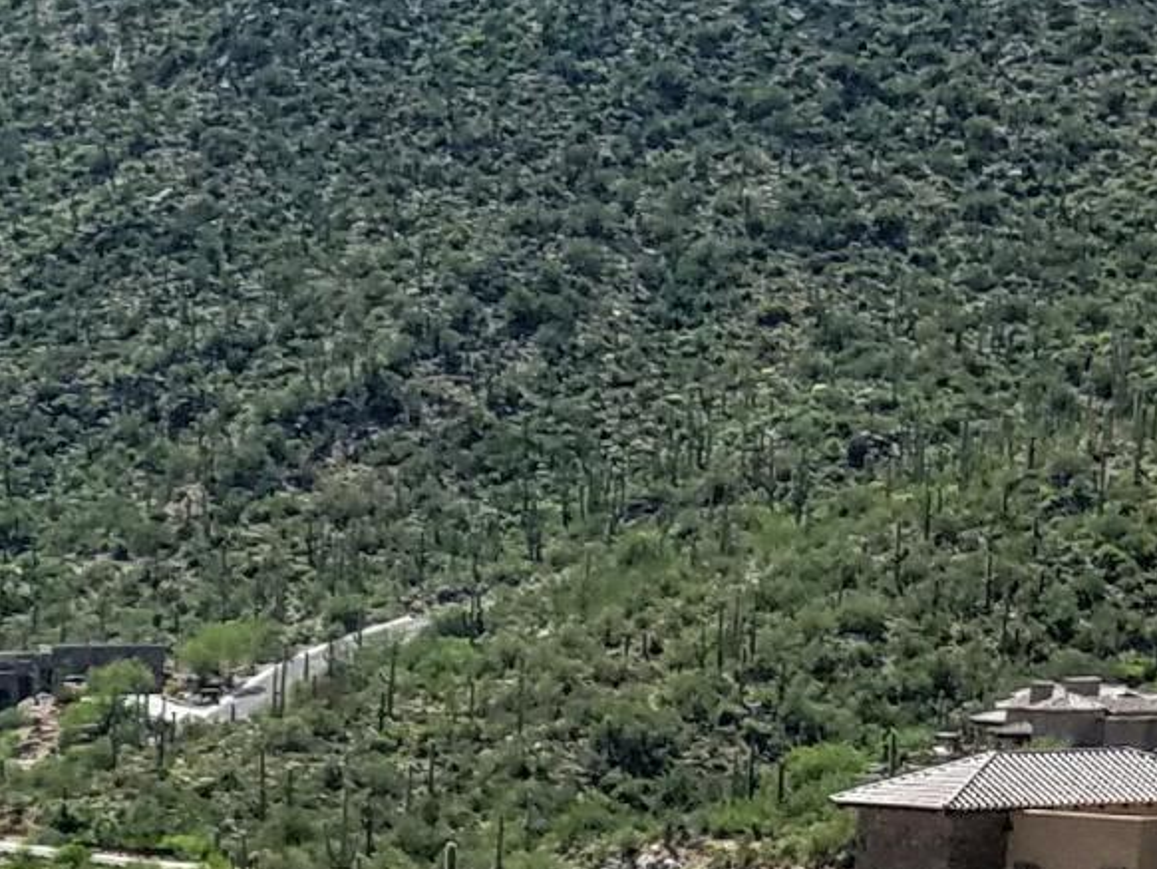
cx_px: -139
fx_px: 4481
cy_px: 1625
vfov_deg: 10.4
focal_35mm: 134
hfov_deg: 14.4
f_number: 1.7
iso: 50
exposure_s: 1/2304
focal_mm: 4.2
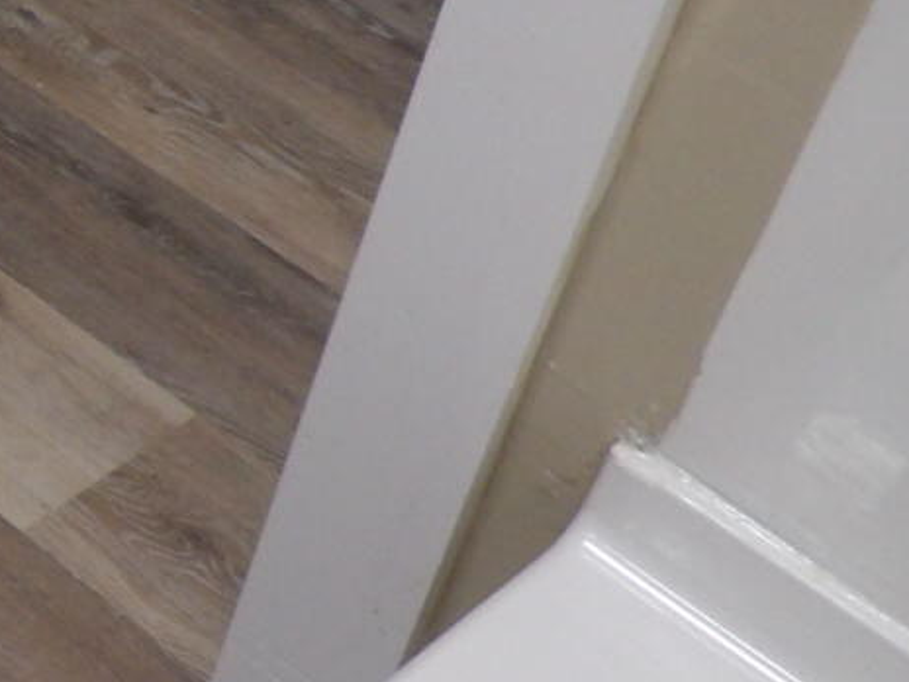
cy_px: -35
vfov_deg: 13.7
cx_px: -891
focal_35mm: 106
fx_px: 2784
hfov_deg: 15.1
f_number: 3.2
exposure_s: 1/19
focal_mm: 4.3
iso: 200
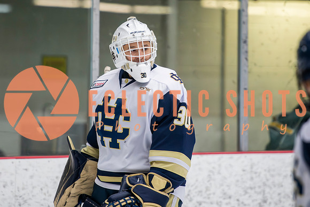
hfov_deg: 6.8
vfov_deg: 4.5
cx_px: 140
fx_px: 2608
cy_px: 60
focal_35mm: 303
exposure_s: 1/640
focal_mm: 195
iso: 2000
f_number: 3.2
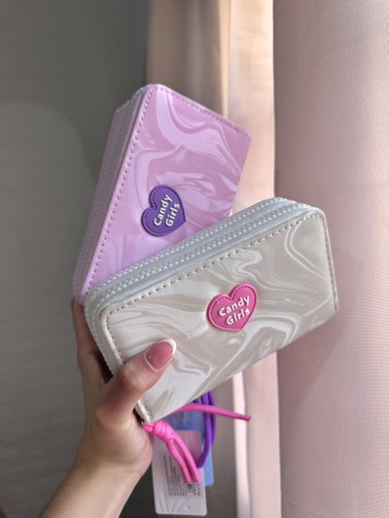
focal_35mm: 24
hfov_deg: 56.8
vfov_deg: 71.6
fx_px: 359
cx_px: 194
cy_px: 259
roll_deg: +3.8
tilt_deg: -5.8
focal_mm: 6.76
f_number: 1.78
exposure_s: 1/155
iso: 64
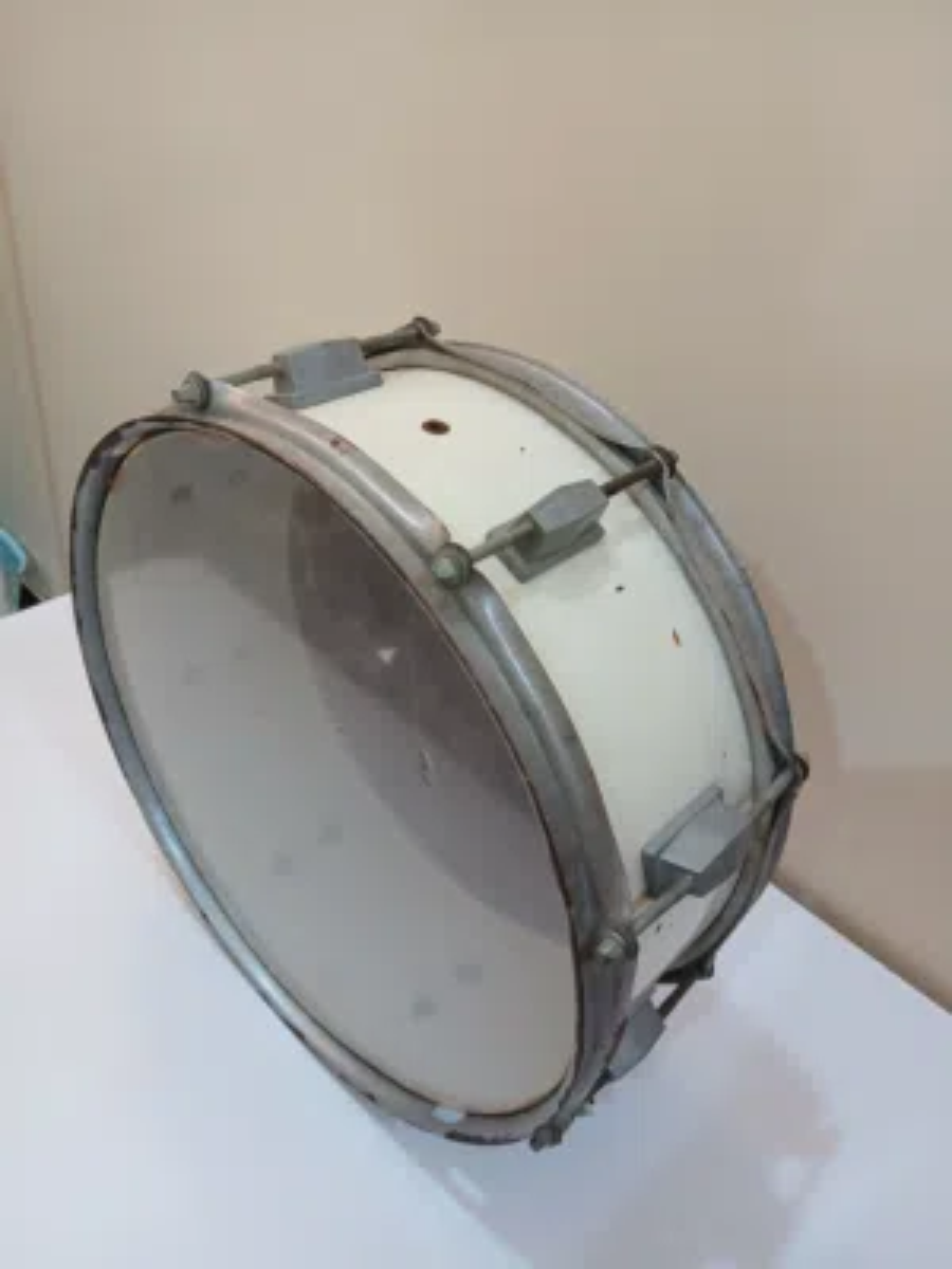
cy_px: 634
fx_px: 953
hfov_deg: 53.1
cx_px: 476
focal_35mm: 26
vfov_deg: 67.3
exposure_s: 1/33.3
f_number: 1.8
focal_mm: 3.98
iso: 250
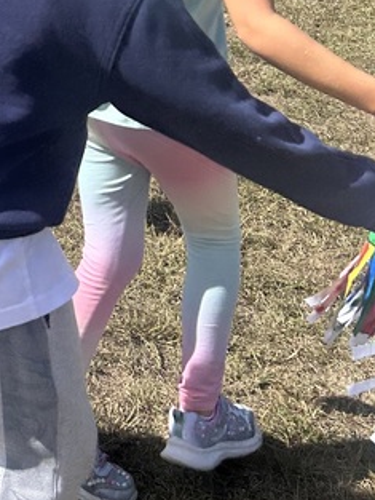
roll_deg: -0.3
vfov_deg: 22.1
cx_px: -233
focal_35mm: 85
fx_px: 1227
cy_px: -6
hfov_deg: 15.6
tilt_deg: -21.2
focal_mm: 5.7
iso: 50
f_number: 1.5
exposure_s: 1/3077
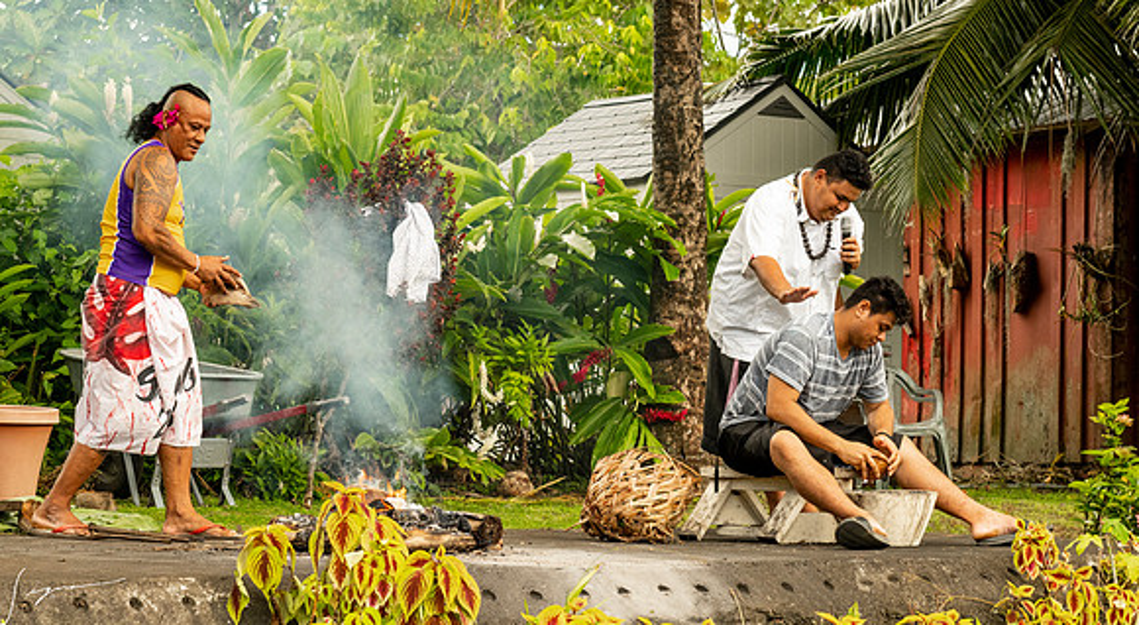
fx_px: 3134
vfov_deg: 11.4
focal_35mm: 104
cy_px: 297
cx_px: 461
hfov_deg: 20.6
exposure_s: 1/250
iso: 900
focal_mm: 70
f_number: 8
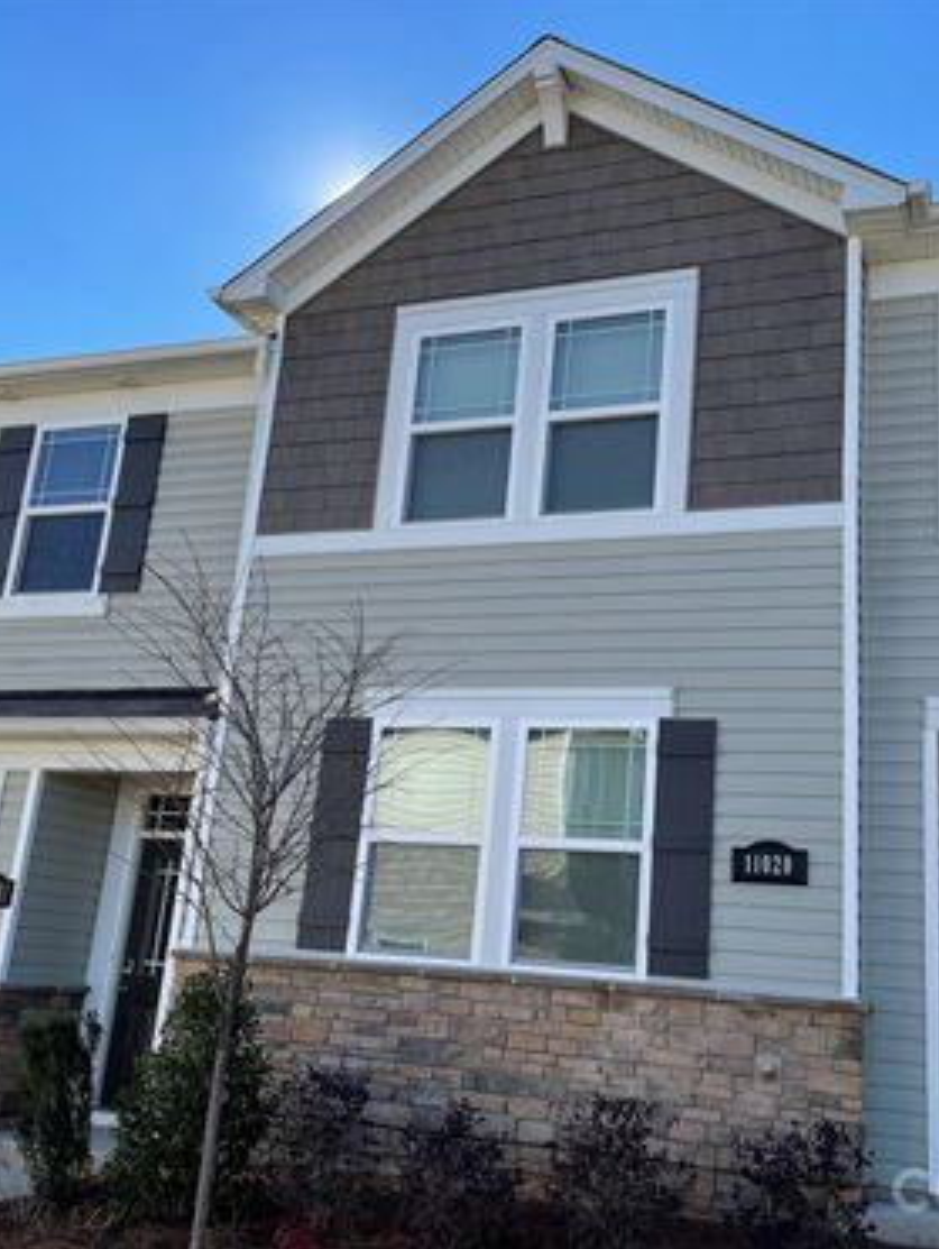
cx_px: 545
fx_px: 1264
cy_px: 621
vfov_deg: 52.6
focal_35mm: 35
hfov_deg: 40.6
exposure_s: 1/1689
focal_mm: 4.2
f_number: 1.6
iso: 32
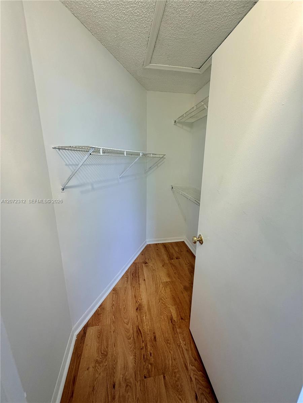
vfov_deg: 102.1
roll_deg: -0.1
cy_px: 202
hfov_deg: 85.7
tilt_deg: -14.1
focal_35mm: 14
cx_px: 152
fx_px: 163
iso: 160
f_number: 2.2
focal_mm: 2.22
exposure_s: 1/121
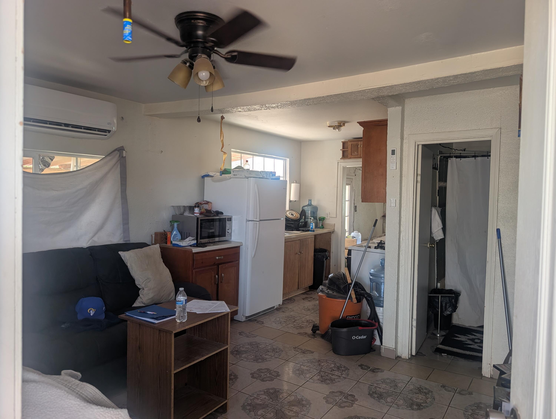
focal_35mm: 24
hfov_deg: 71.5
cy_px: 210
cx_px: 278
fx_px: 386
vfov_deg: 56.9
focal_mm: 6.9
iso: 46
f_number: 1.68
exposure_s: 1/92
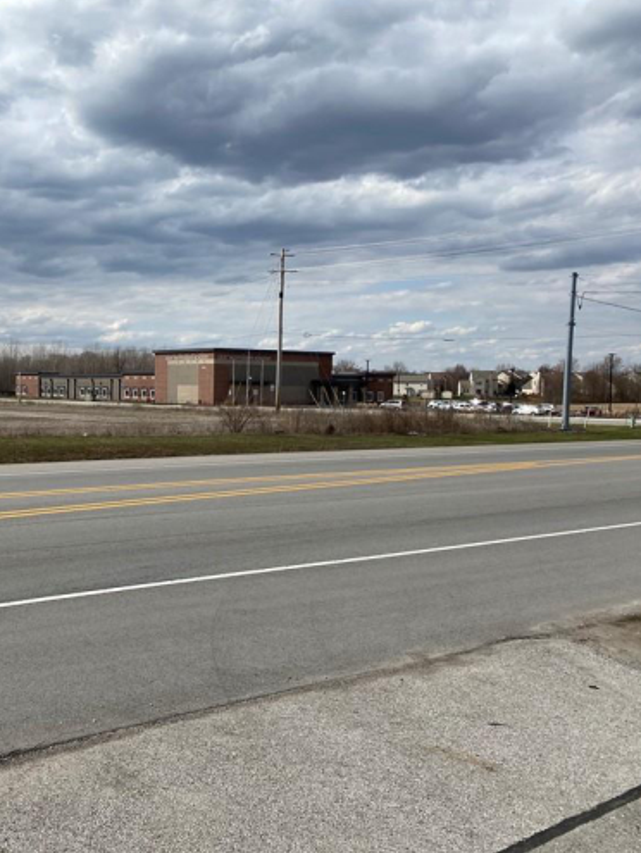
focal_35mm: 35
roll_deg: -2.6
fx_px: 863
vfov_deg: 52.6
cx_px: 137
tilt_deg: -2.2
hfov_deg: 39.3
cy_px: 424
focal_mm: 4.25
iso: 32
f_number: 1.8
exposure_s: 1/4444
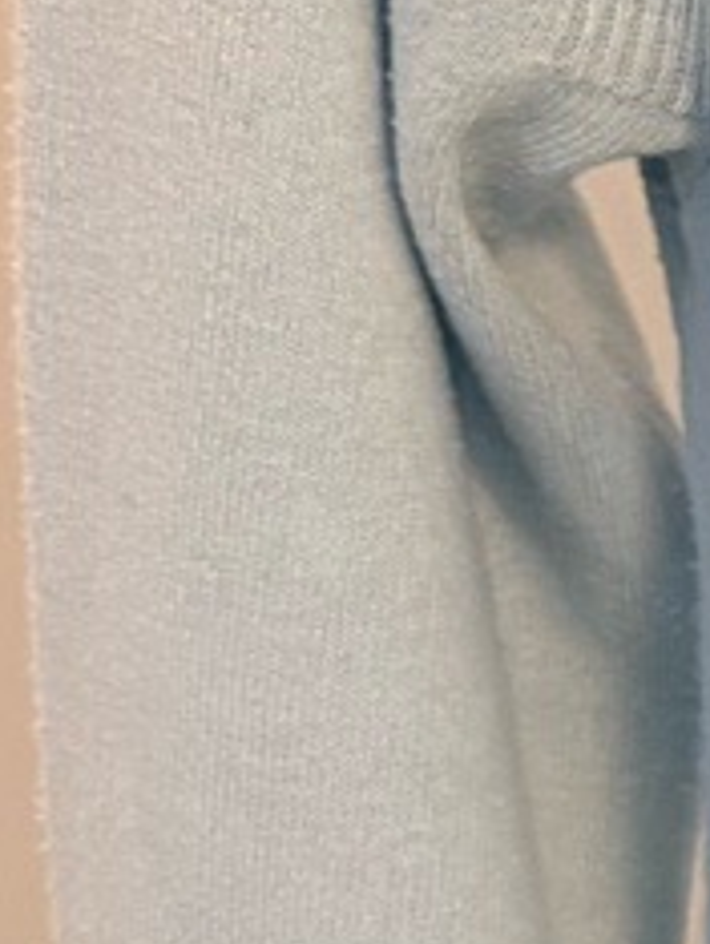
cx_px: 2380
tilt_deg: -11.6
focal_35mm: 164
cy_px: 549
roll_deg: +0.5
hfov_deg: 7.5
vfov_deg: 12.0
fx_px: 4477
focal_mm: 6.76
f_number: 1.78
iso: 400
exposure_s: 1/50
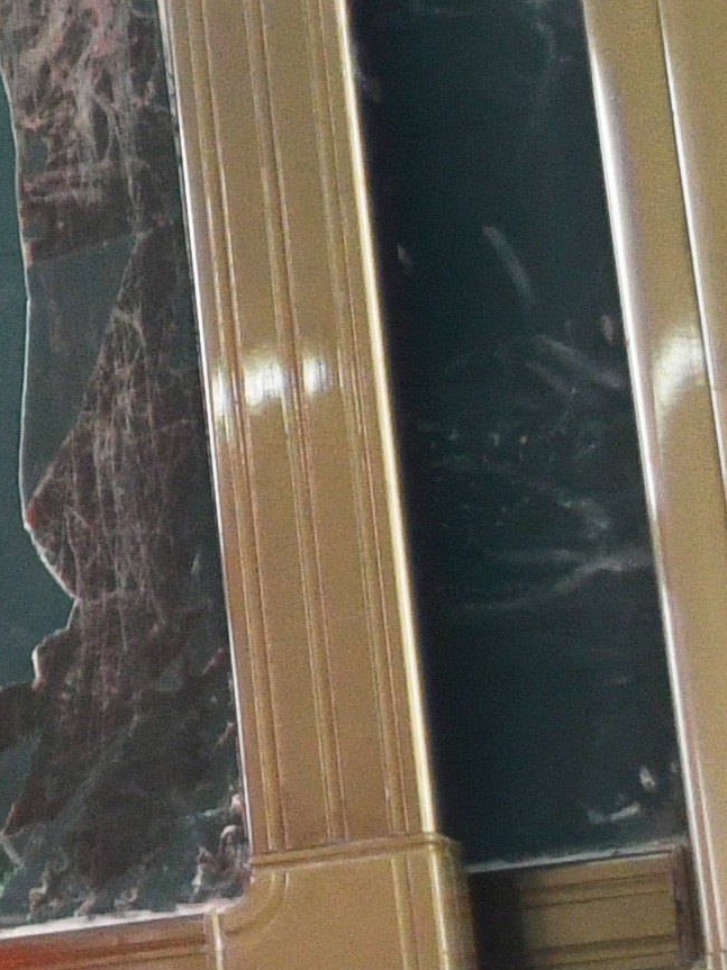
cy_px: 34
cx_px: -2006
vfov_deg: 8.1
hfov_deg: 5.5
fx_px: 6778
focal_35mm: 242
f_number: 3.8
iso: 800
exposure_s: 1/200
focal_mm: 26
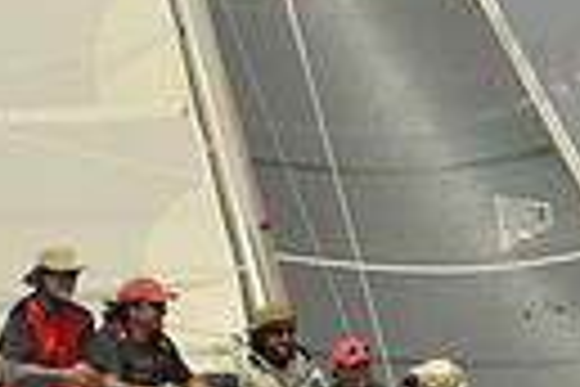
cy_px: 308
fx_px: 5075
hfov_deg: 6.5
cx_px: 198
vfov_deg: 4.4
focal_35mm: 315
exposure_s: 1/1250
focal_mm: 70
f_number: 11
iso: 320
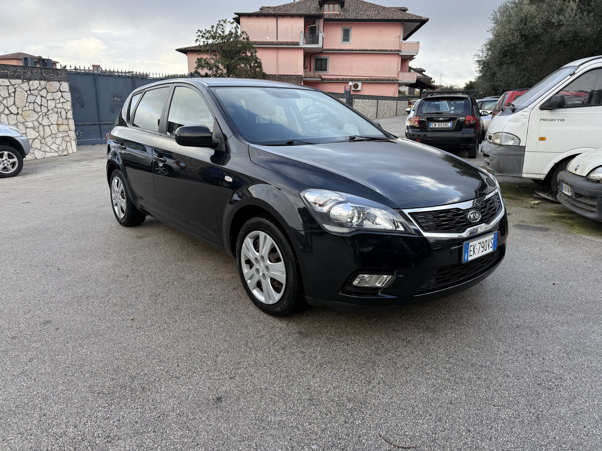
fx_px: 417
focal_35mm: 24
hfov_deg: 71.6
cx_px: 301
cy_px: 226
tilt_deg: -15.1
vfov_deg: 56.8
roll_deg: -0.1
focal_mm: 6.76
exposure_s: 1/660
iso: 100
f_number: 1.78
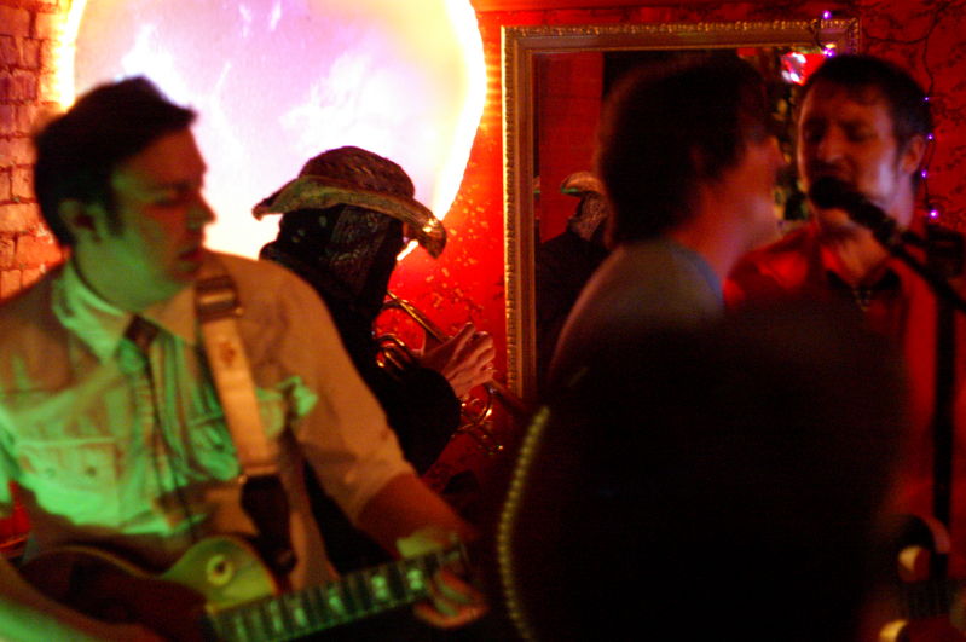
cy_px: 321
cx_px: 483
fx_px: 2010
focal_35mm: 75
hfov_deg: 27.0
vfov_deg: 18.1
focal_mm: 50
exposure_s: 1/15
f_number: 2
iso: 3200
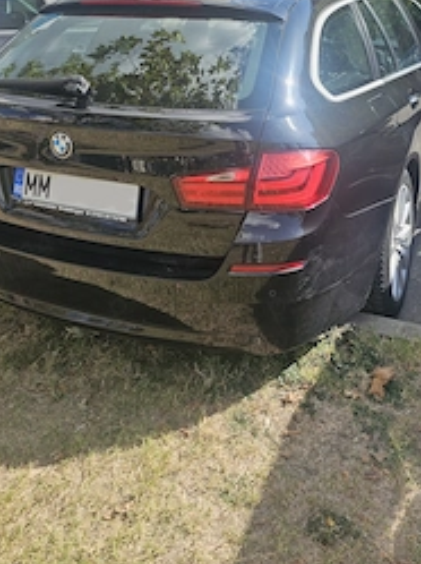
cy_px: 127
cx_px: 258
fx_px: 602
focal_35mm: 37
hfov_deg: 38.4
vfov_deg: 47.9
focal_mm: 6.3
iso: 10
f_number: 1.7
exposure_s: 1/368
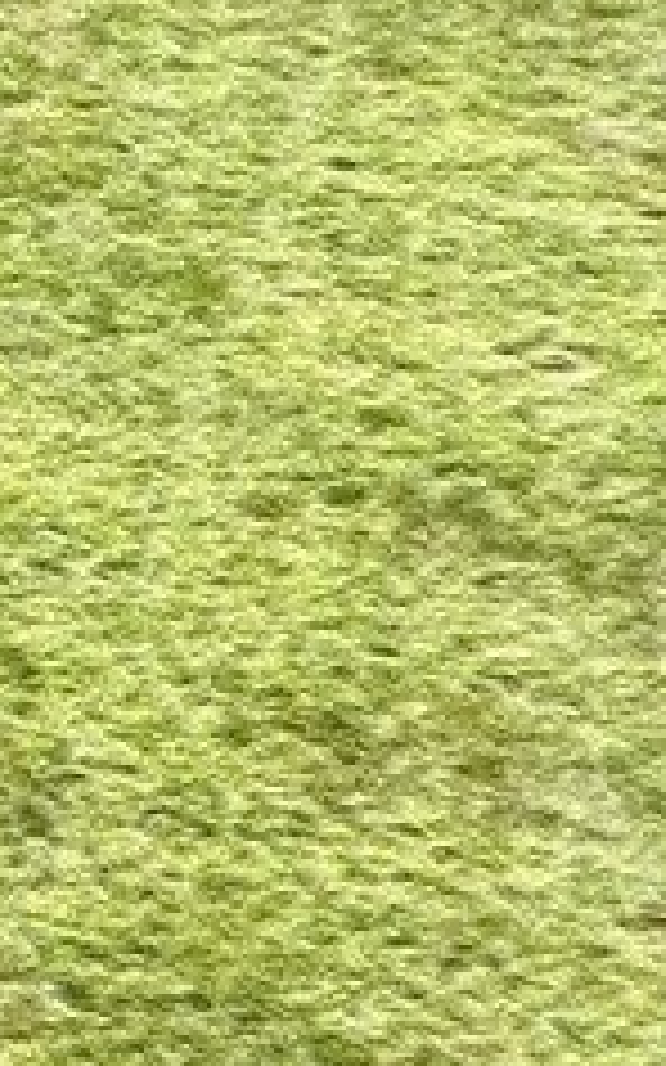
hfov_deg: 7.4
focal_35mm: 128
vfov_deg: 14.6
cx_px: -1989
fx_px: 3720
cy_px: -742
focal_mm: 2.22
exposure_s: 1/419
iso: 50
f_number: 2.2
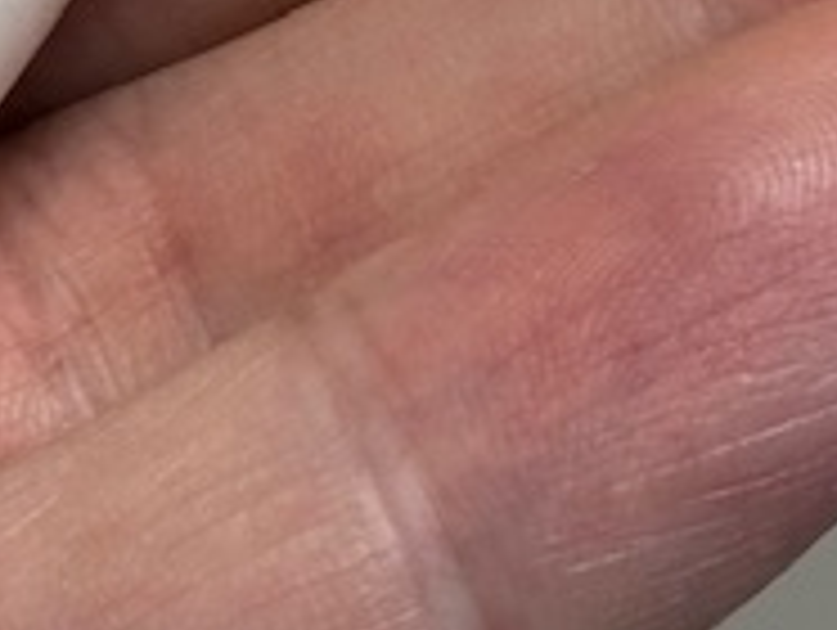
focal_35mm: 330
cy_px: -734
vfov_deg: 4.4
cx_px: -225
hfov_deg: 6.0
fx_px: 7990
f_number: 1.78
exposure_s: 1/100
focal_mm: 6.86
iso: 50
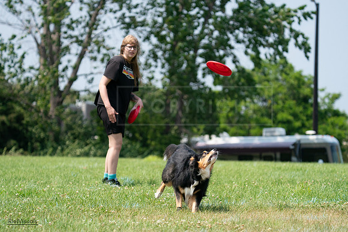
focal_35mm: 207
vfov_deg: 6.6
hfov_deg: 9.9
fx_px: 2001
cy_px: 116
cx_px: 174
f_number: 5.6
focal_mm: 207
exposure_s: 1/4000
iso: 1250
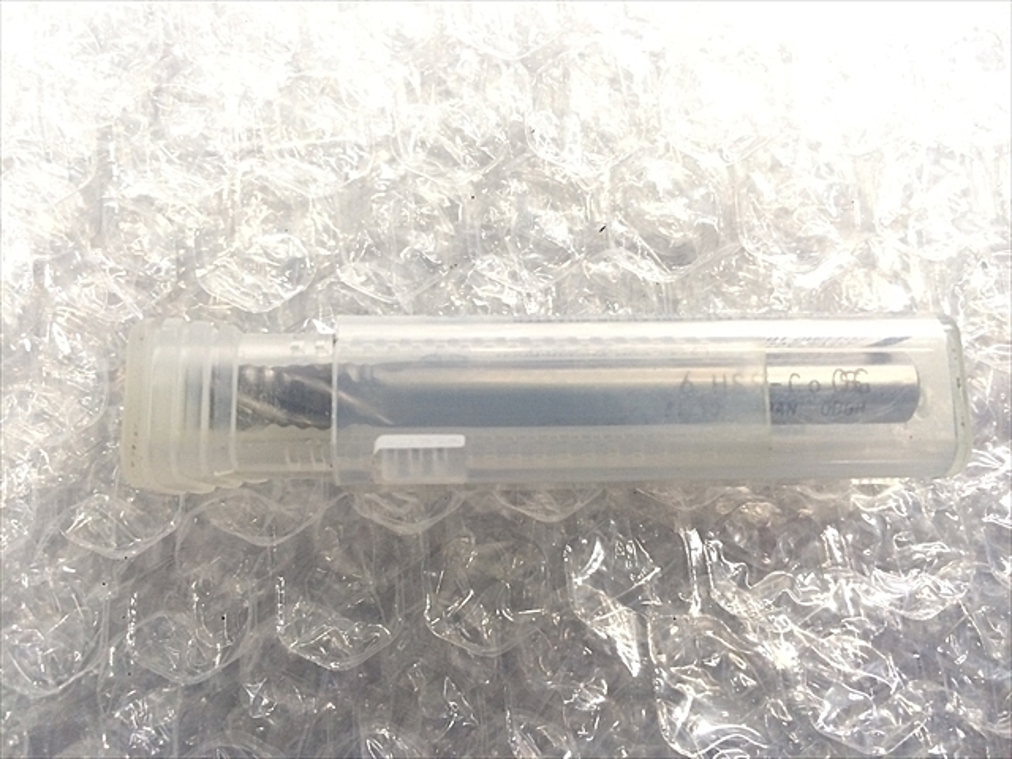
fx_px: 848
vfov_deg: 48.2
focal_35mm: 29
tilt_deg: -83.3
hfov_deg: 61.7
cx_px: 506
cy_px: 380
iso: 160
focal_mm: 4.15
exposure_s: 1/30
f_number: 2.2
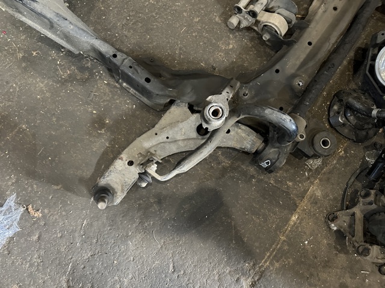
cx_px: 192
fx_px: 267
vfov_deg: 56.8
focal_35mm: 24
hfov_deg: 71.6
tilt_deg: -79.1
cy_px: 144
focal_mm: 6.86
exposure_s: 1/33
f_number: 1.78
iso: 1000
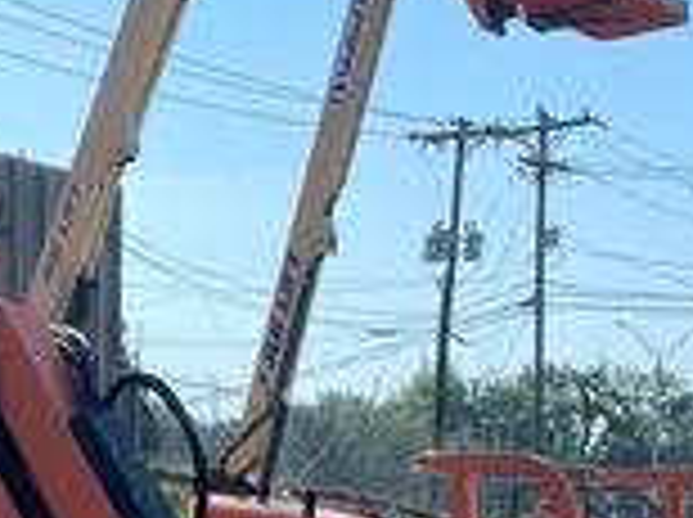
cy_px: 754
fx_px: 1859
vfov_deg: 14.8
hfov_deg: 20.4
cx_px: -22
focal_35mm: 93
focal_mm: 4.2
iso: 32
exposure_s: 1/2174
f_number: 1.6
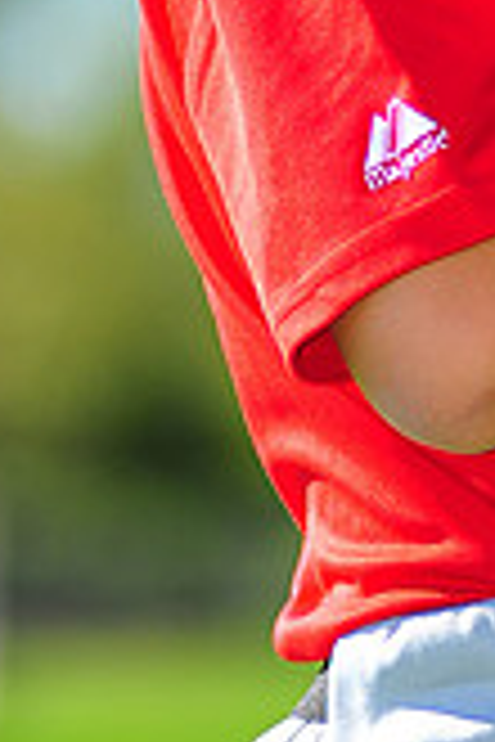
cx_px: 585
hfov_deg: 2.2
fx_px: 13055
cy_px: -274
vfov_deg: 3.2
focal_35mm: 633
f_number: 3.5
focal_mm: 180
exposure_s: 1/1000
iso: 200
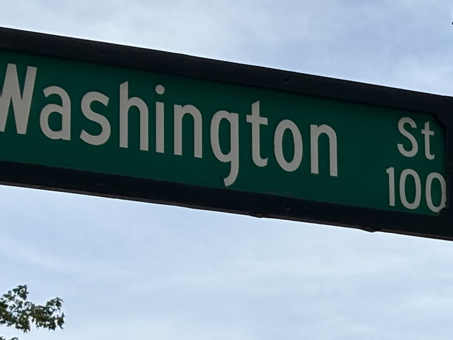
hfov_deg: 10.4
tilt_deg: +13.9
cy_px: 435
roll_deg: +2.2
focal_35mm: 186
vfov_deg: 7.9
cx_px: 580
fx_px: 2434
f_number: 1.6
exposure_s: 1/4065
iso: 40
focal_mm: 5.96
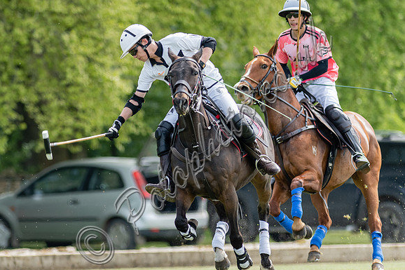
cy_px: 166
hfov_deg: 3.4
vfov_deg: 2.3
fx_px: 6815
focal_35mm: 606
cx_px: 144
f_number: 2.8
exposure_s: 1/1600
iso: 320
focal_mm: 300
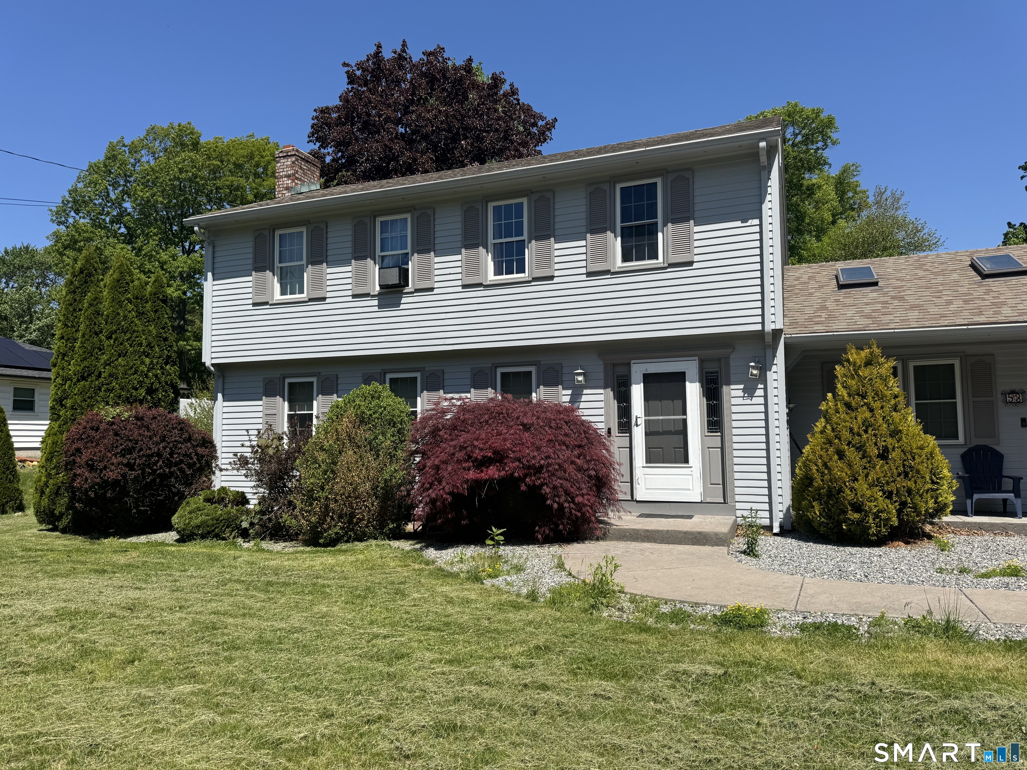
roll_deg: +0.1
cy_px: 385
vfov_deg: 56.8
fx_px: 712
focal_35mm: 24
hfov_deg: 71.6
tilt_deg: +3.2
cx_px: 514
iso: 80
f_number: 1.78
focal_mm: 6.76
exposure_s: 1/4608
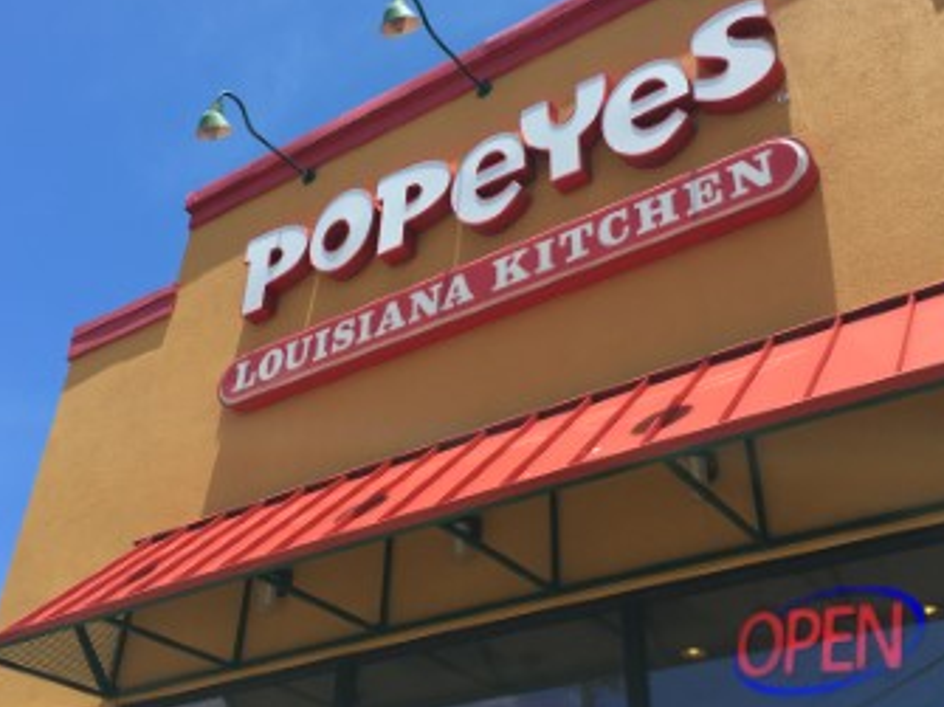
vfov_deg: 36.6
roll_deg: -1.2
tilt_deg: +38.1
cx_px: 476
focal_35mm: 39
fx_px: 1063
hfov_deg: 47.9
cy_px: 262
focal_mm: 4.15
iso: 25
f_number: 2.2
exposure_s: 1/884
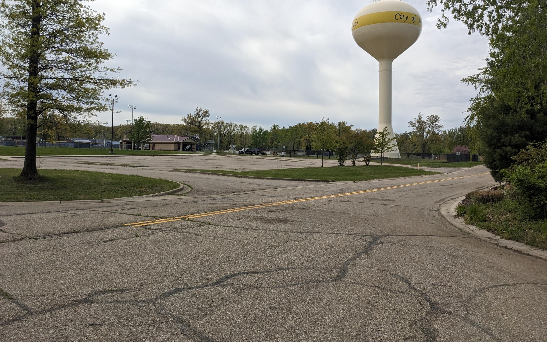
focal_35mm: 29
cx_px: 272
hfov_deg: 64.6
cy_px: 141
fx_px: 432
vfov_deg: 43.0
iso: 100
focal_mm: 4.38
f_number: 1.73
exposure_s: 1/7812
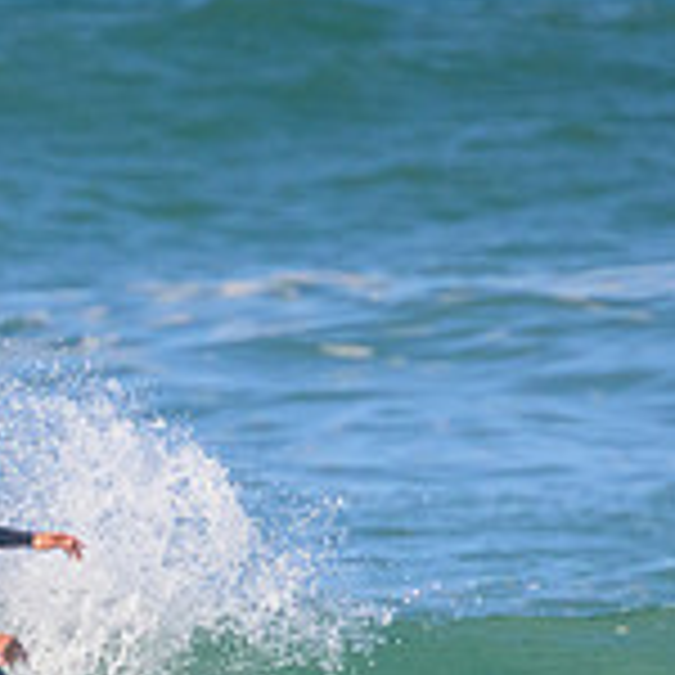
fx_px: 57823
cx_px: 63
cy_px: 812
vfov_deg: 0.7
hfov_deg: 0.7
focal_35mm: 2621
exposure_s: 1/2000
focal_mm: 800
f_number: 11
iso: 1800
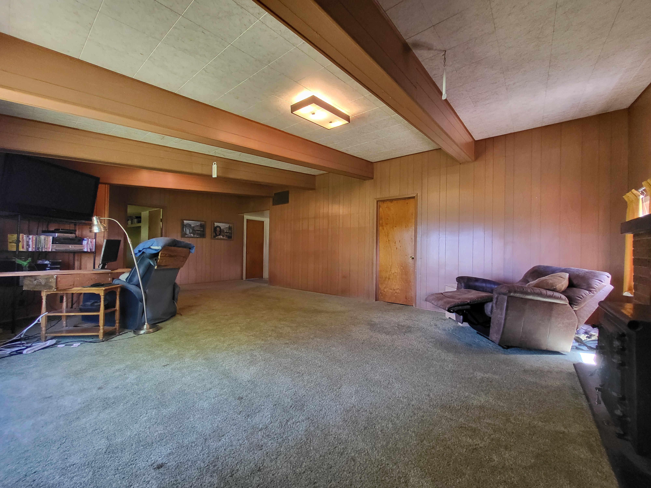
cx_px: 326
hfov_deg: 106.2
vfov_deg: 89.9
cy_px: 244
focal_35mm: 13
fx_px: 244
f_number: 2.2
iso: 400
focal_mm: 1.74
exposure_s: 1/60
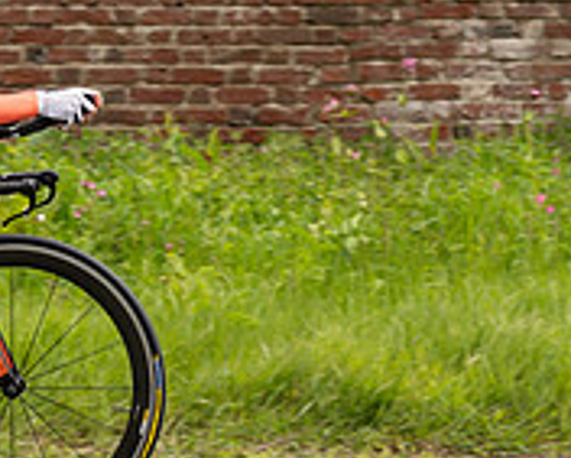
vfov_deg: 5.8
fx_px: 4532
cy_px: -10
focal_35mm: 268
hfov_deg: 7.2
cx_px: -58
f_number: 4.5
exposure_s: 1/1000
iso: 320
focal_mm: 70
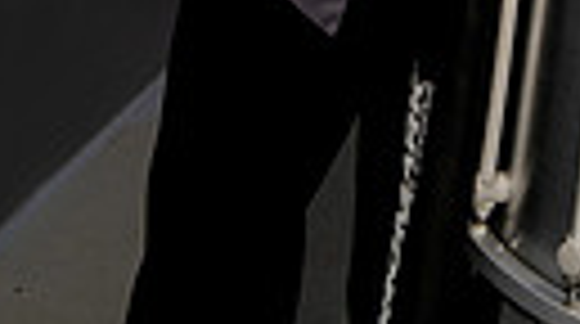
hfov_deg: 23.2
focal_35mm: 88
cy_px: -522
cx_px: 580
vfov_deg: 10.9
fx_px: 1351
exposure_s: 1/250
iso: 100
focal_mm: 24
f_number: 8
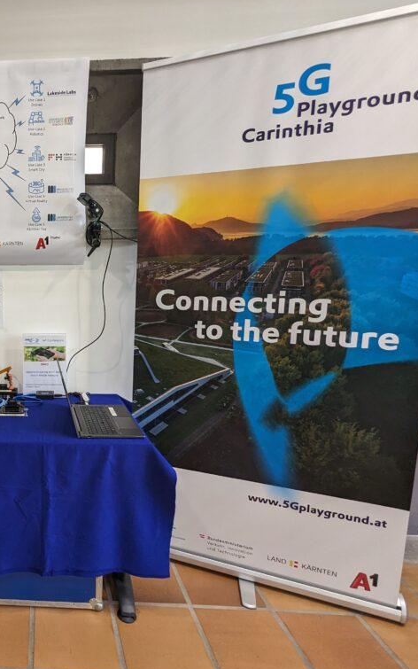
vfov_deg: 77.2
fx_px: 419
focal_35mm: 23
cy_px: 333
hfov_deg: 45.8
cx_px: 12
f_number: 2.2
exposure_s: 1/33.3
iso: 60
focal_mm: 2.35
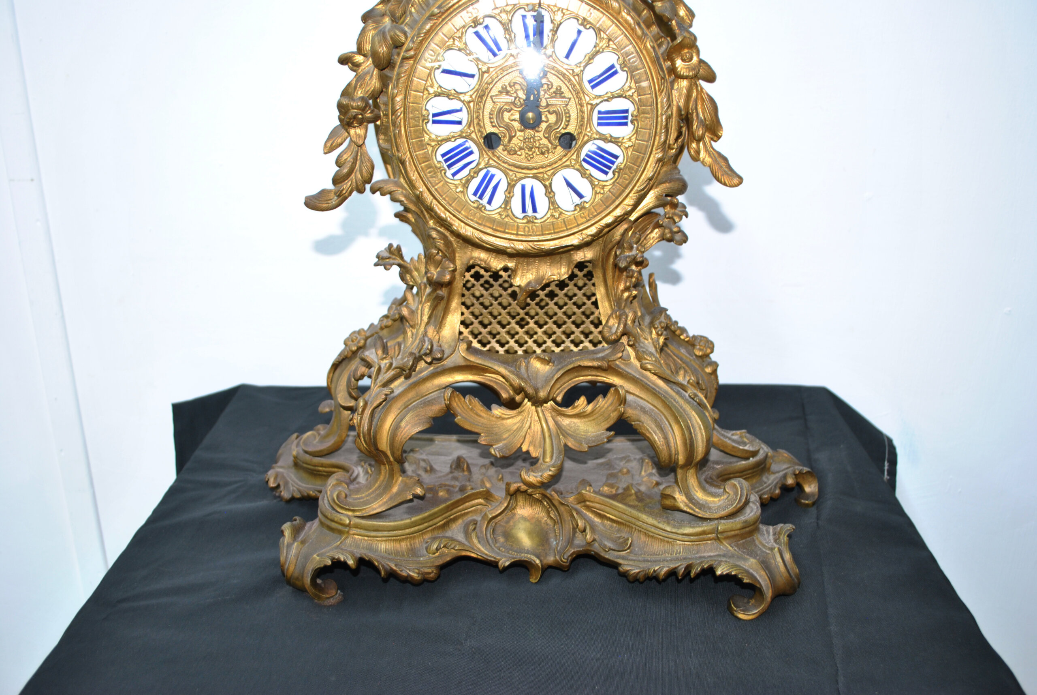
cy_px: 348
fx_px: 1038
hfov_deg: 53.1
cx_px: 518
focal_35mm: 36
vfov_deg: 37.0
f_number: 4
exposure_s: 1/8
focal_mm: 24
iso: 200
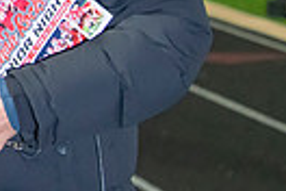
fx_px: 2518
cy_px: -170
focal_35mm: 317
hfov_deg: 6.3
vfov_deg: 4.3
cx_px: -284
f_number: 5.6
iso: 5000
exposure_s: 1/160
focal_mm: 72
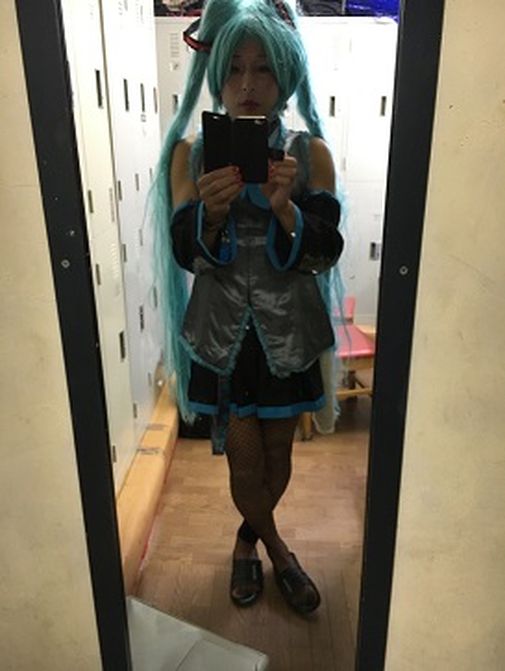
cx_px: 252
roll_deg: -0.2
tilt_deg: -20.4
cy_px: 336
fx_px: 563
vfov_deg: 61.6
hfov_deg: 48.3
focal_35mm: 29
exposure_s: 1/30
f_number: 2.2
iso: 160
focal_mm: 4.15
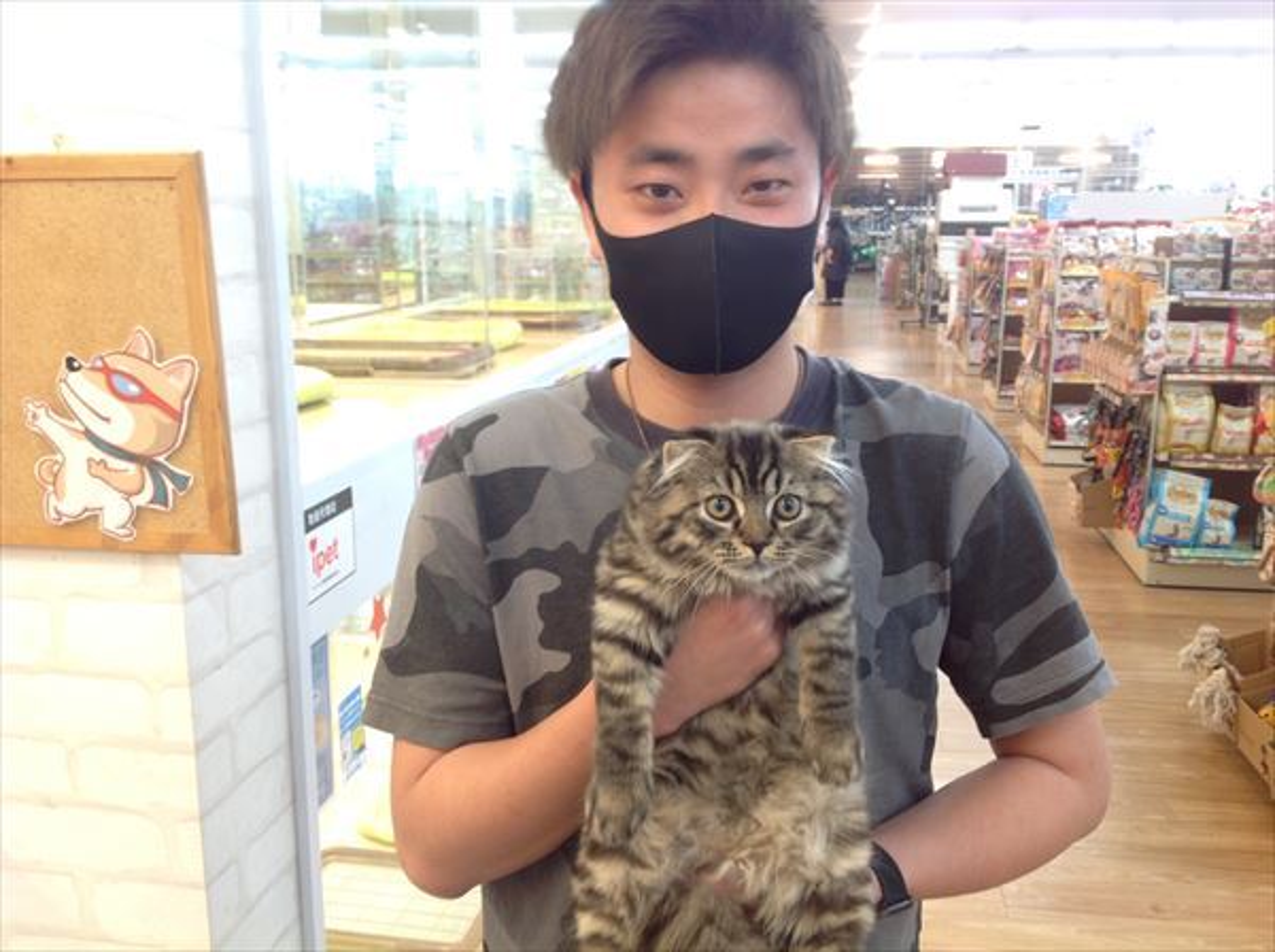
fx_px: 1287
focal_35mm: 35
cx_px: 638
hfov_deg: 52.7
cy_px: 476
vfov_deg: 40.6
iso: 50
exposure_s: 1/17
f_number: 2.4
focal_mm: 4.28
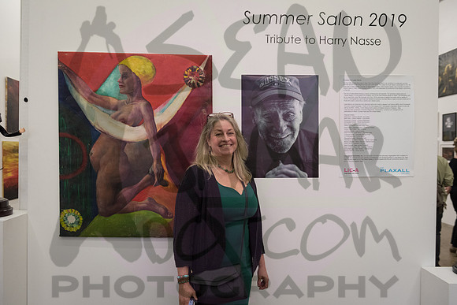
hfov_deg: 60.3
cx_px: 228
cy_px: 152
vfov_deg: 42.3
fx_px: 394
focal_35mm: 31
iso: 3200
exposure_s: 1/500
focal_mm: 31
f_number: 4.5
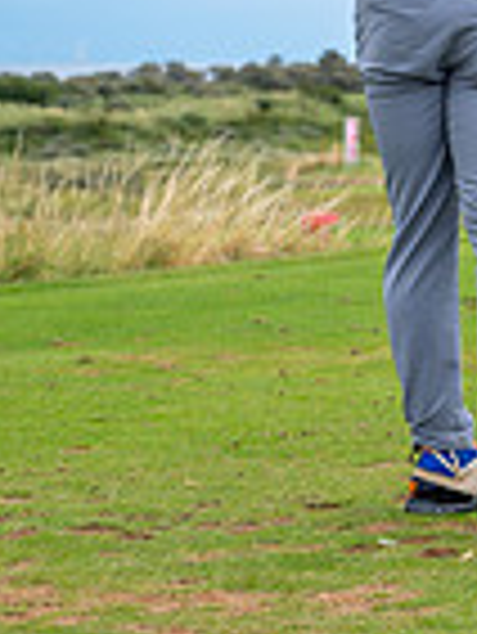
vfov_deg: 7.9
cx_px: 1345
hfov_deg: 5.6
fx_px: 4586
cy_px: -4
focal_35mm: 250
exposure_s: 1/250
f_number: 5
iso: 100
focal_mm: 58
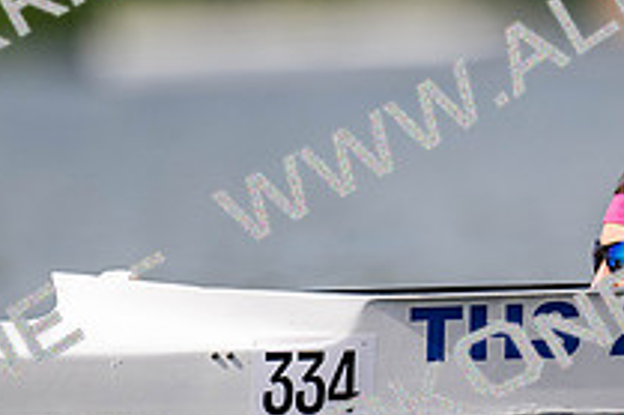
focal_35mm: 1666
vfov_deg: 0.8
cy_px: 249
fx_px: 28854
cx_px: 582
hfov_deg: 1.2
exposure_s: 1/2500
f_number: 4
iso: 110
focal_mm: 600
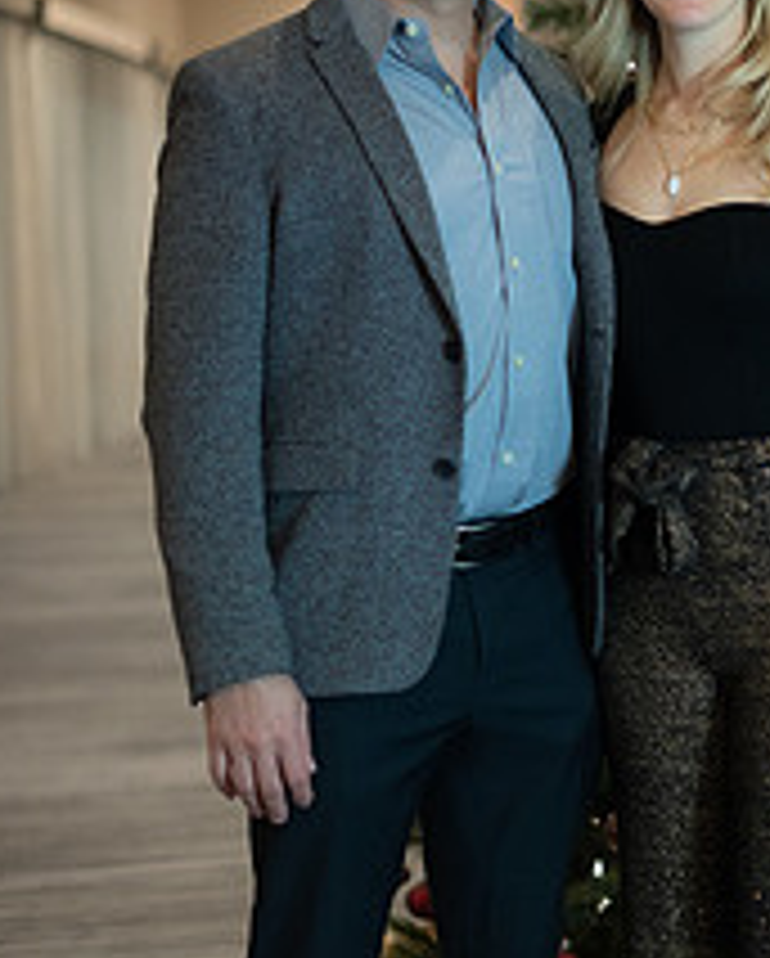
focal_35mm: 99
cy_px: 508
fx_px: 2814
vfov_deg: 19.3
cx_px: 608
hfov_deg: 15.5
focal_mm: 50
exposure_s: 1/320
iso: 1600
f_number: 1.8
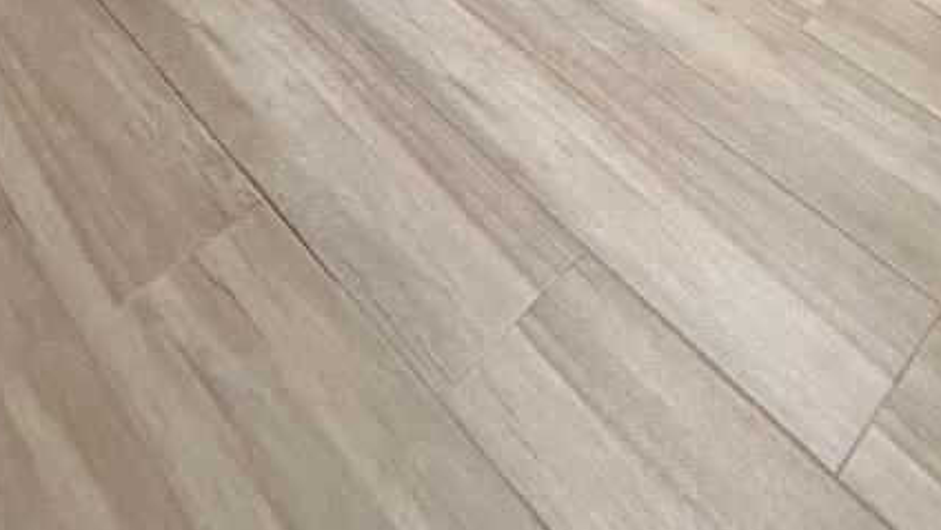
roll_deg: +1.9
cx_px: 715
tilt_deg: -16.8
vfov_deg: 17.6
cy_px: -552
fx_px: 1148
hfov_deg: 43.0
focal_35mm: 46
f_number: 2.2
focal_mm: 2.22
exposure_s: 1/60
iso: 500
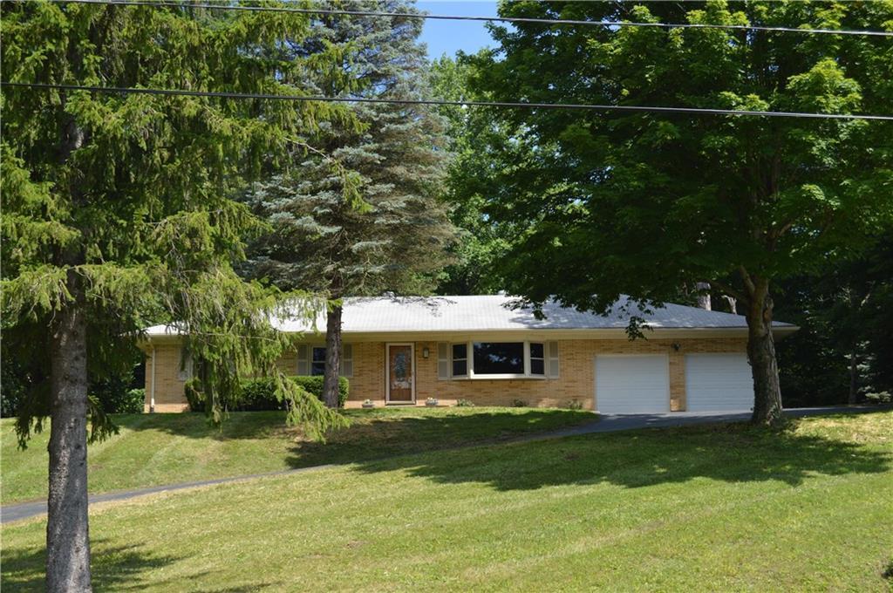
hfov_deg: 38.9
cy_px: 296
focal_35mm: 51
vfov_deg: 26.4
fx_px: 1263
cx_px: 446
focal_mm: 34
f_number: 7.1
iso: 100
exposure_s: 1/200
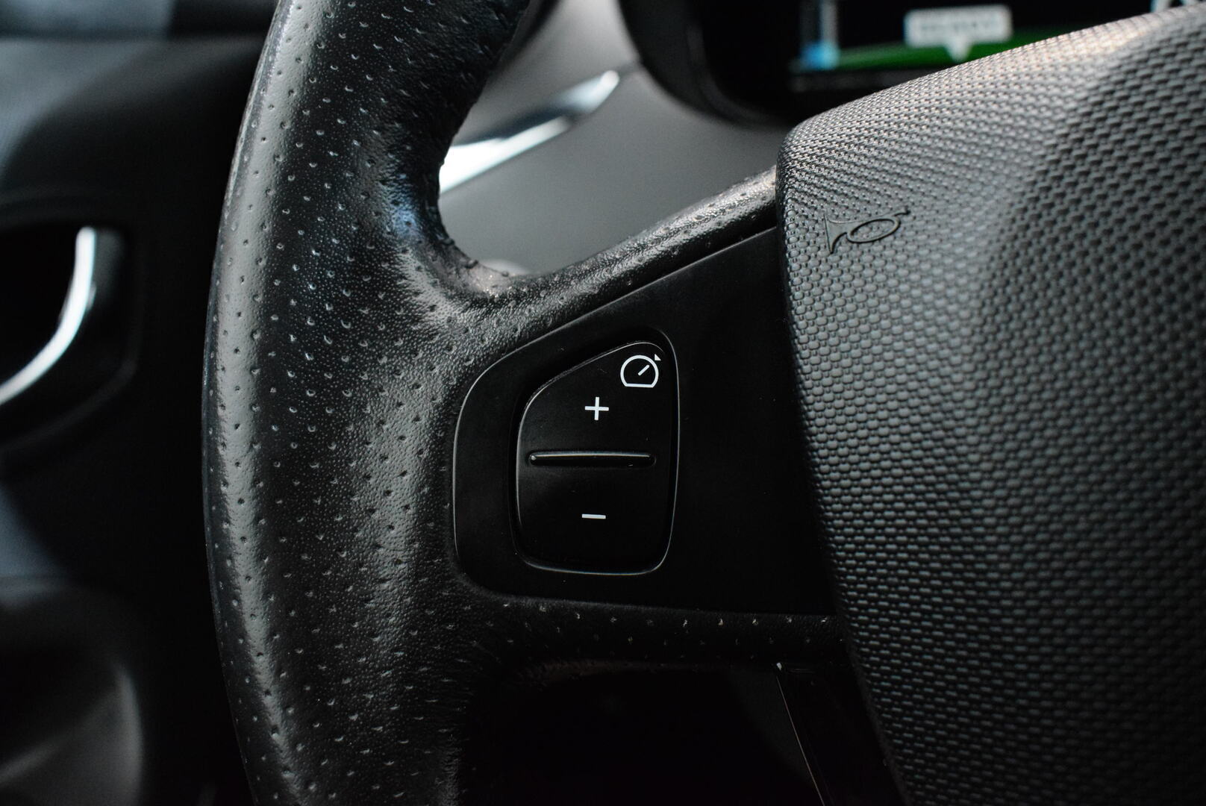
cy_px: 403
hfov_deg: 53.1
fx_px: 1207
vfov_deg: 36.9
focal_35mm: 36
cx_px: 603
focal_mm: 24
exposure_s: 1/160
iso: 5000
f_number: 5.6
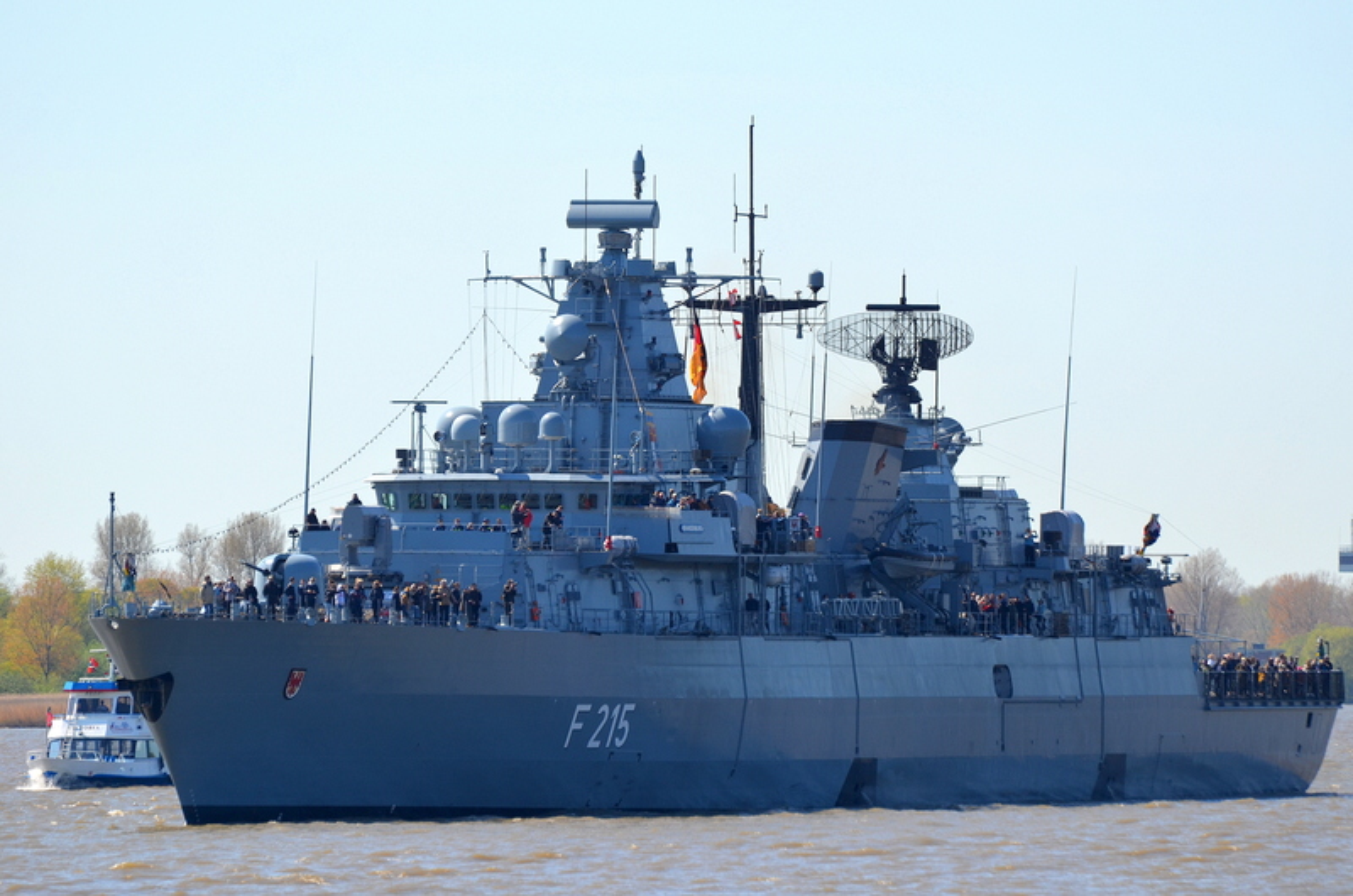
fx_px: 15191
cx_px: 676
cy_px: 448
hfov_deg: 5.1
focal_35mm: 405
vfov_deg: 3.4
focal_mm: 270
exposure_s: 1/800
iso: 200
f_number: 7.1
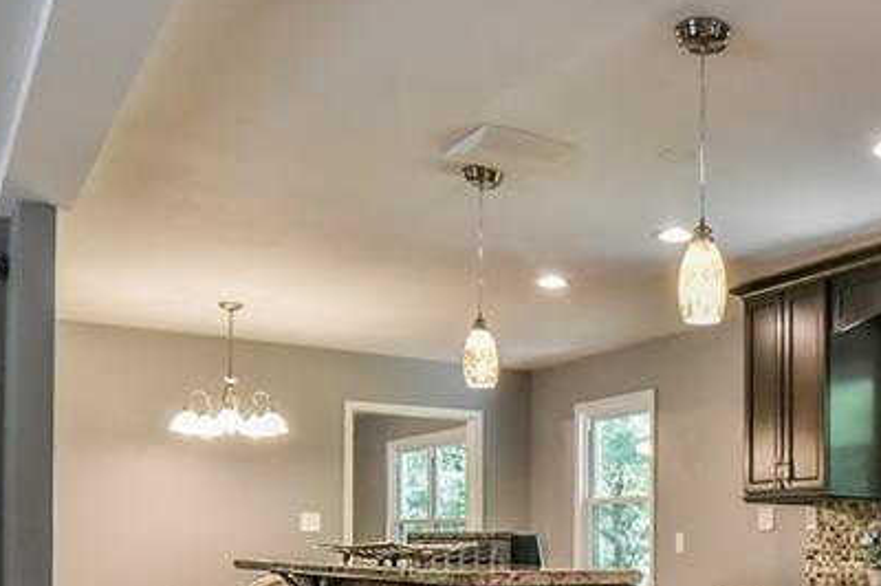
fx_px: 1003
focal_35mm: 41
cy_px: 528
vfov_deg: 31.1
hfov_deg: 44.3
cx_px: 747
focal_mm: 16
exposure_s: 1/80
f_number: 9
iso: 4000
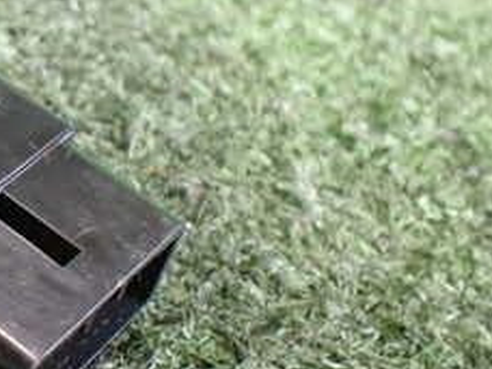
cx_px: -138
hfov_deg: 22.3
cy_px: 168
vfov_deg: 18.7
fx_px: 1123
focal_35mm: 79
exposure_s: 1/125
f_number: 2.3
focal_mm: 5.4
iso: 800
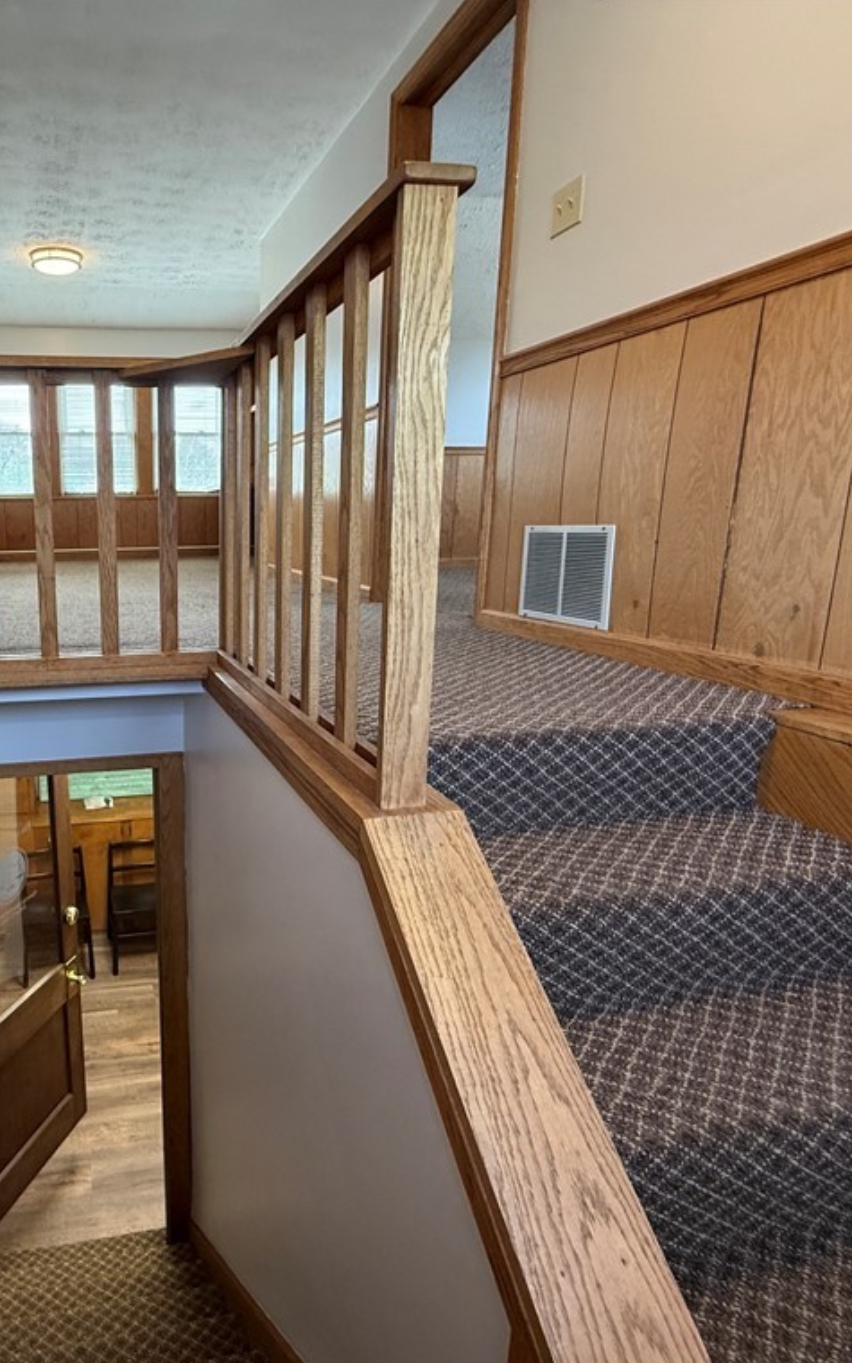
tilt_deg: -12.5
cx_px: 185
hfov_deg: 55.9
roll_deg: +0.9
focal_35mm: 20
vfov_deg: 85.1
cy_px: 683
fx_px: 743
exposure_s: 1/120
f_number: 2.2
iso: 400
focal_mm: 2.22
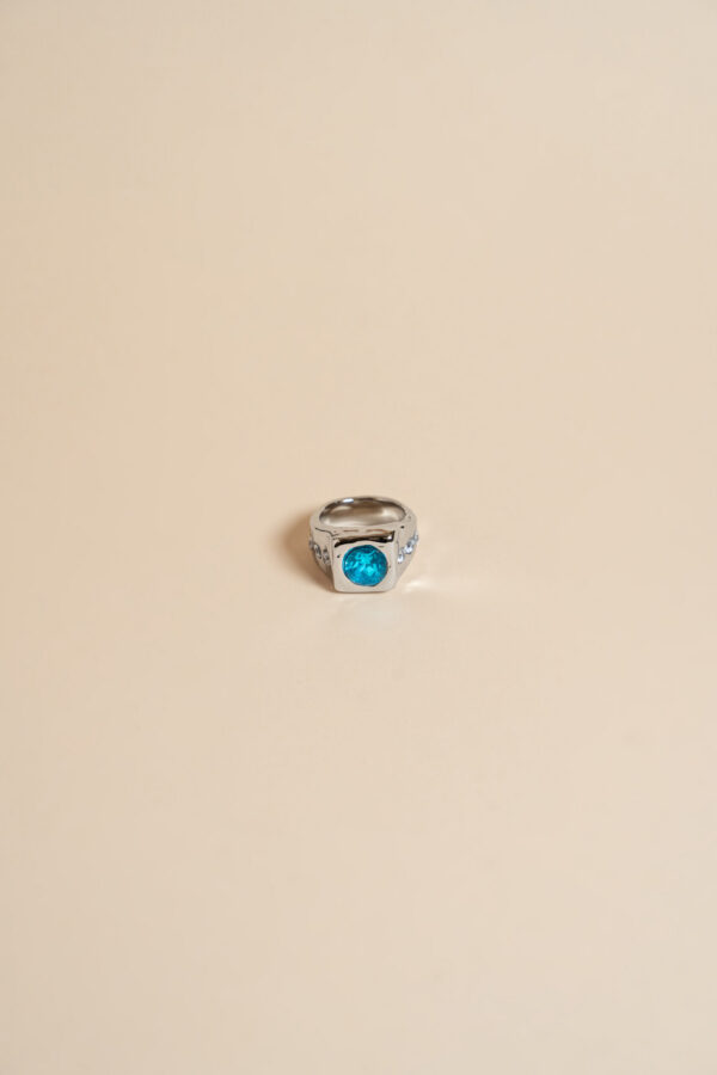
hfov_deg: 18.2
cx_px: 358
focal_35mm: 75
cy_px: 538
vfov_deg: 27.0
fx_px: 2240
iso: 800
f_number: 7.1
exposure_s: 1/100
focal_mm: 75
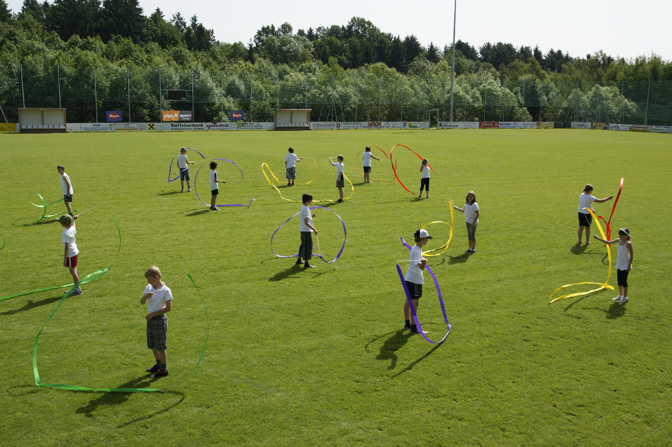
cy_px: 224
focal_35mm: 36
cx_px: 336
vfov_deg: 36.8
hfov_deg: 53.2
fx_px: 672
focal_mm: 24
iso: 100
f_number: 9
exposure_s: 1/200
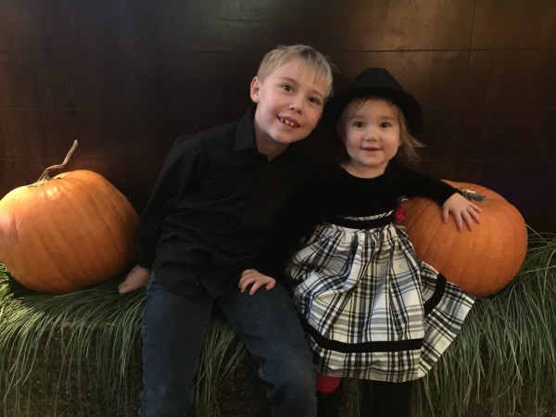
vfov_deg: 48.2
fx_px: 466
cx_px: 278
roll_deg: -0.7
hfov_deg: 61.7
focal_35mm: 29
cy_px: 208
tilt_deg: -18.2
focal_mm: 4.15
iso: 320
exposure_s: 1/4
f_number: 2.2
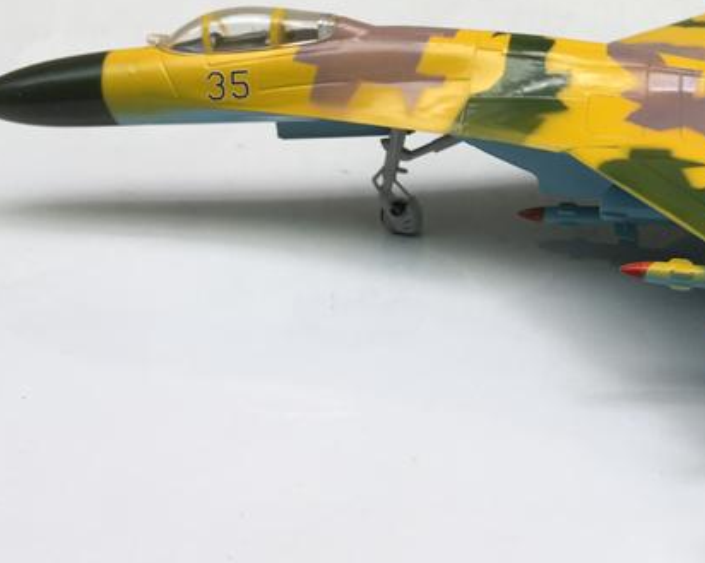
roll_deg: -3.1
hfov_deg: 32.9
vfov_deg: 26.7
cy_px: 63
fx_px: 1147
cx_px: 594
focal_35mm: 55
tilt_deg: -21.6
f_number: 2.2
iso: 32
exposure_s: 1/265
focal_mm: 4.15
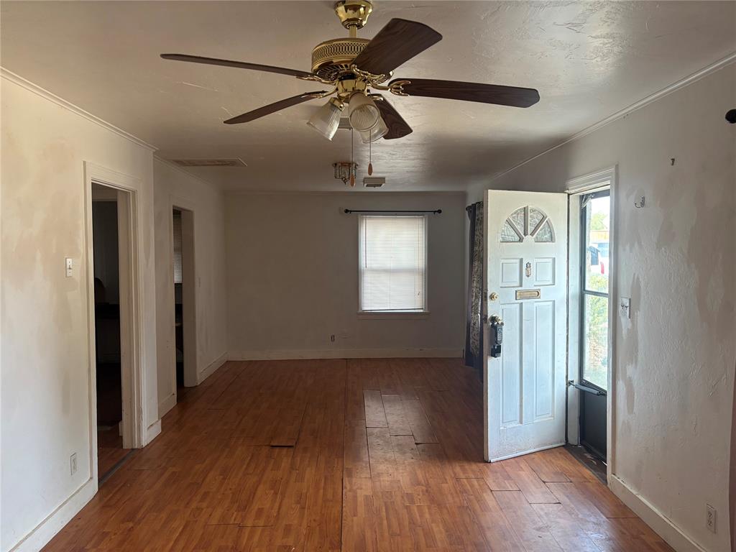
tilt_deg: -2.4
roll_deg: +0.4
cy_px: 276
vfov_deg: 53.1
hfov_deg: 67.3
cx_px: 368
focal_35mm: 26
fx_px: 553
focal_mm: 5.96
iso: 125
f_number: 1.6
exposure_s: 1/89
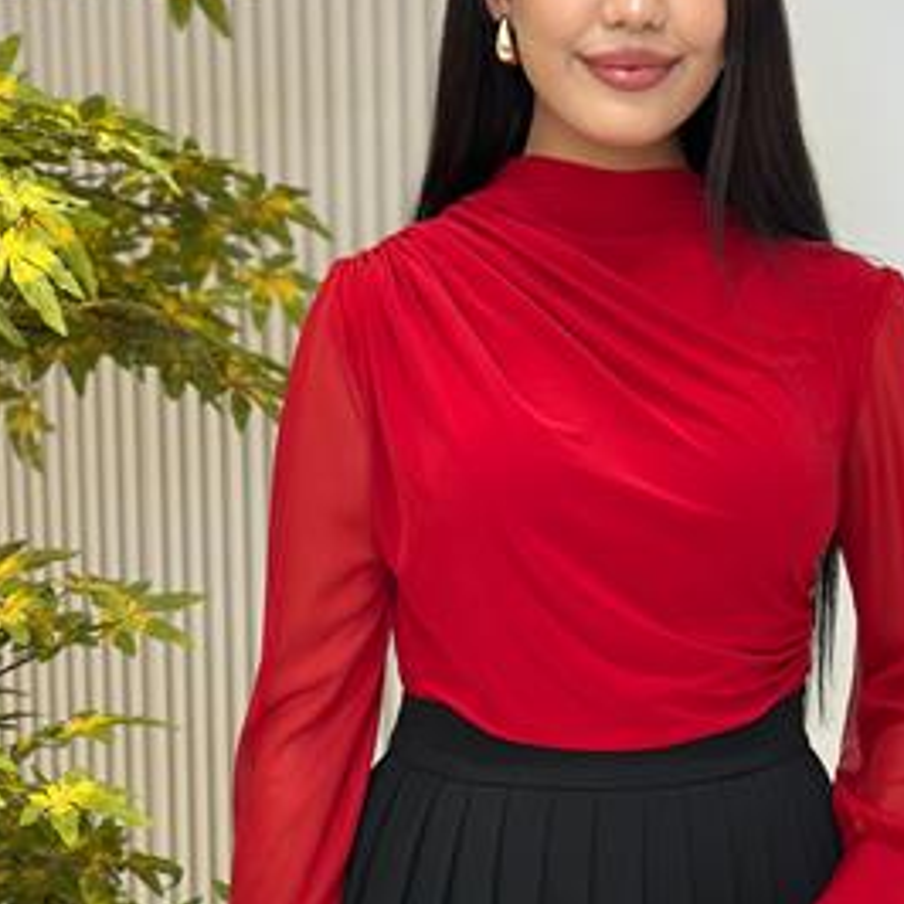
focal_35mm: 85
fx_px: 2511
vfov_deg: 20.4
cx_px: 534
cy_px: 535
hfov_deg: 20.4
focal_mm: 6.86
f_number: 1.78
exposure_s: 1/100
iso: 80
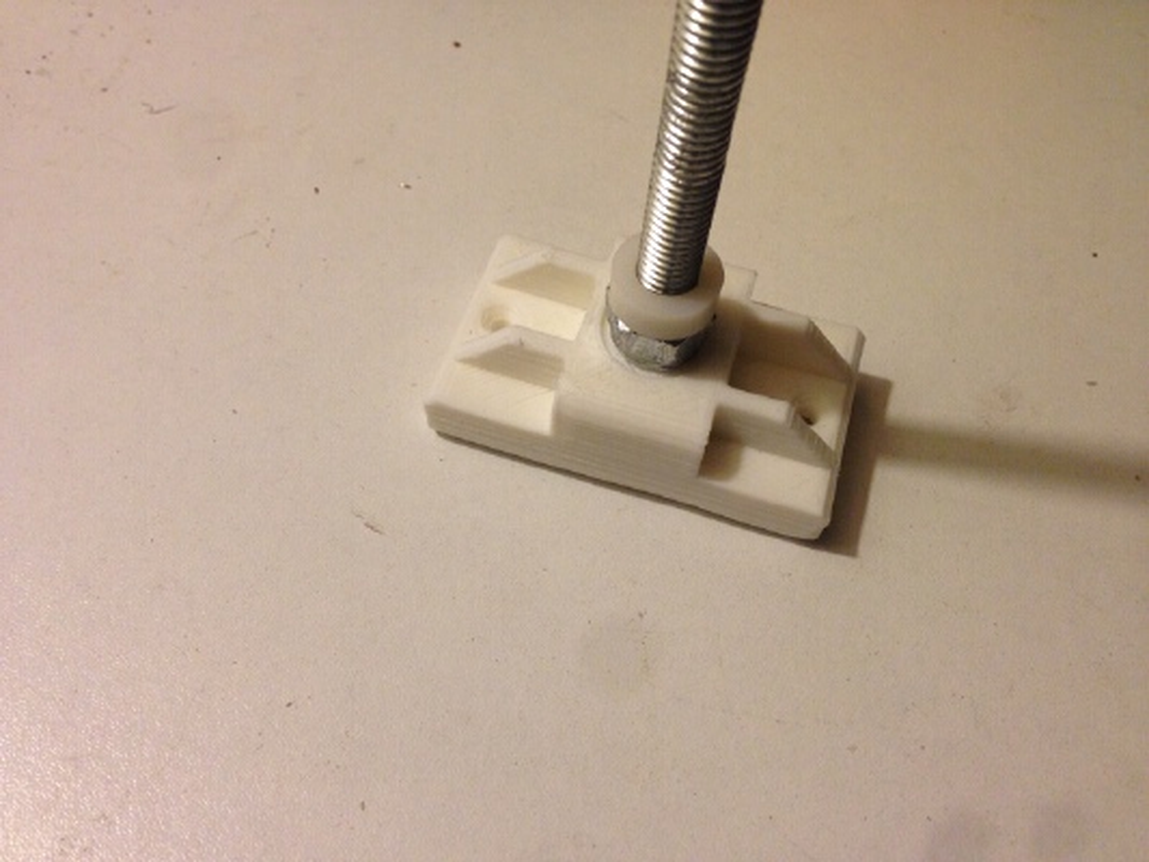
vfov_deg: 43.0
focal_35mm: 33
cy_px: 431
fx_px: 1096
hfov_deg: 55.3
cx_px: 574
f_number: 2.4
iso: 160
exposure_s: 1/20
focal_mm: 4.12
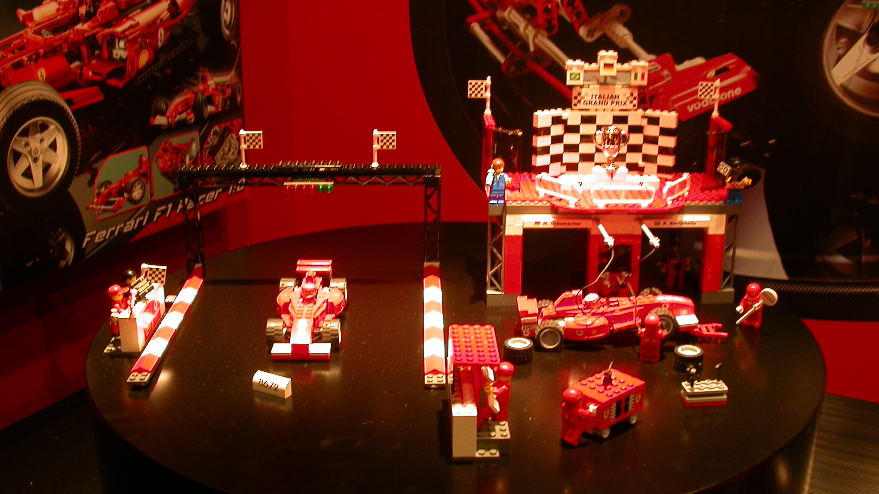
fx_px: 1002
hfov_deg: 47.4
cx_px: 441
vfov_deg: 27.7
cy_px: 264
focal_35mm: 43
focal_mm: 7.85
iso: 100
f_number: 2.6
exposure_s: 1/11.2
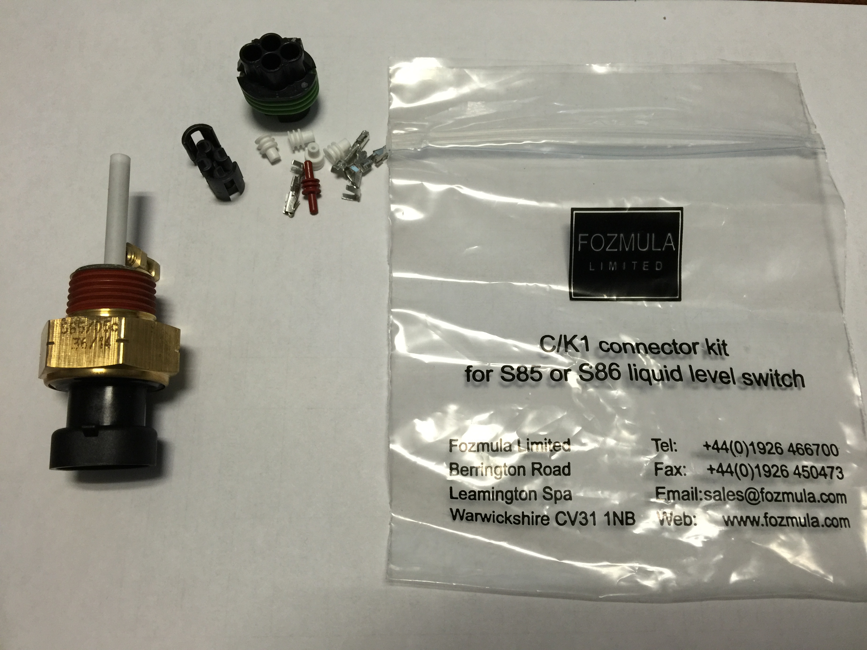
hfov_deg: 61.7
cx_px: 434
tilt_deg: -72.6
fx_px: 726
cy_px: 325
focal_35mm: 29
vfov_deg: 48.2
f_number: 2.2
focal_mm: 4.15
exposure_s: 1/17
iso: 100
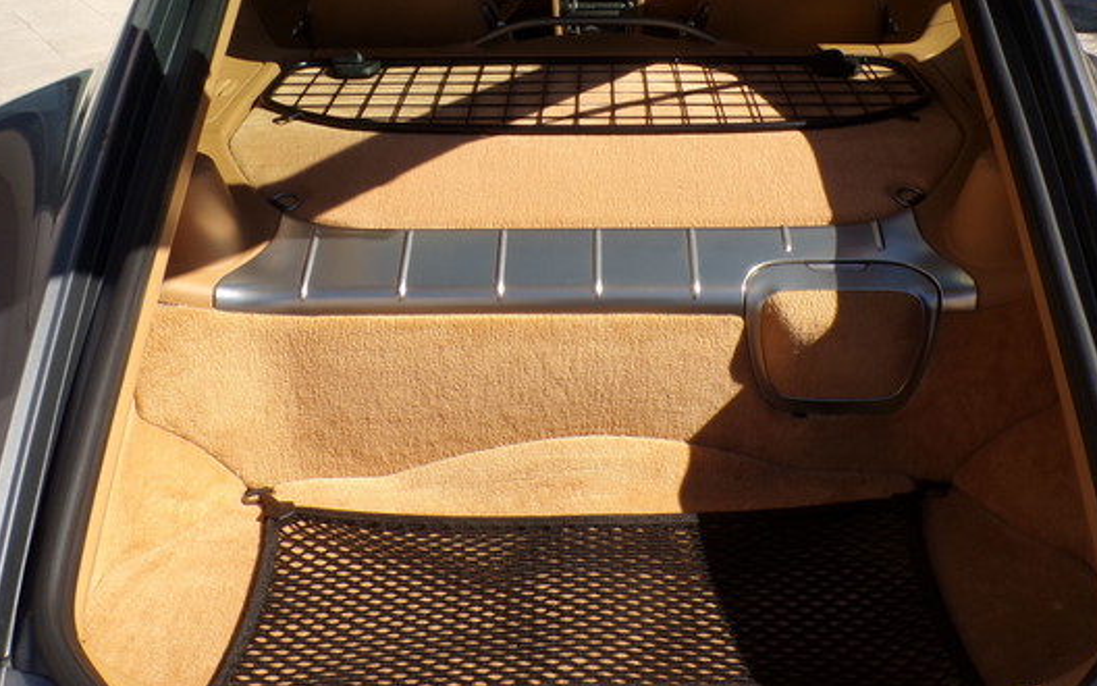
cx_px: 607
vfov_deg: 34.3
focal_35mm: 37
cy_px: 276
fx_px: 1106
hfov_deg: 52.6
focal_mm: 4.3
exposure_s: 1/400
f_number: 5.8
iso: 100
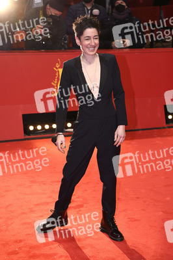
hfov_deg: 19.4
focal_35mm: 70
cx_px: 86
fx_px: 505
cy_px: 130
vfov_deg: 28.9
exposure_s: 1/320
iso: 800
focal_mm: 70
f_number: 3.5
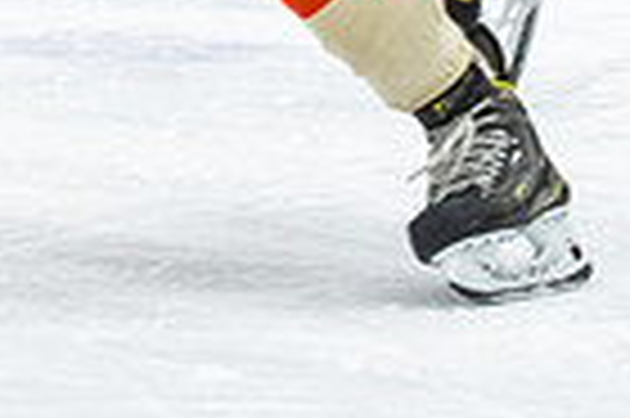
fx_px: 13162
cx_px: -160
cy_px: -552
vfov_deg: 1.8
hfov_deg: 2.7
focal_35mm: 753
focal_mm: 92
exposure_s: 1/640
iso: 1600
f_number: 2.8
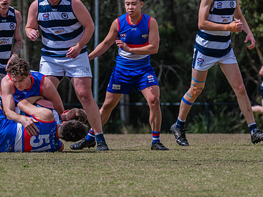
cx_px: 75
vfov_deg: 2.6
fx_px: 4268
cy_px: 91
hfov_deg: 3.5
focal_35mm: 562
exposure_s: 1/1600
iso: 800
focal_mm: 310
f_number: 8
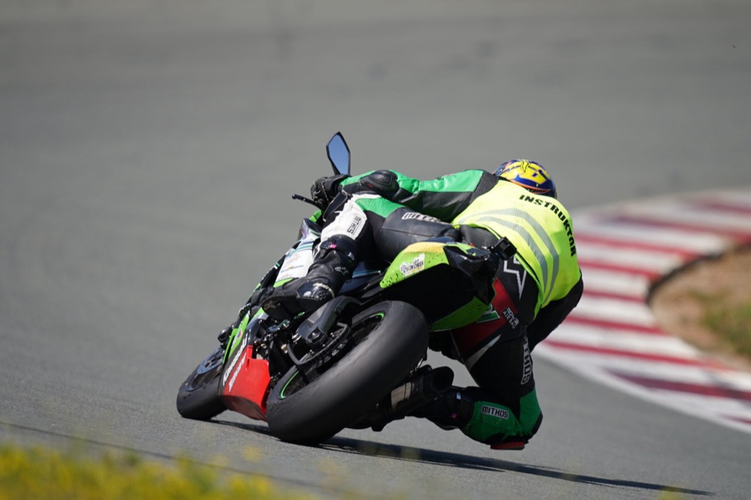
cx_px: 376
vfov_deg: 2.3
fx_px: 12514
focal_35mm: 600
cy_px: 250
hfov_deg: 3.4
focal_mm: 400
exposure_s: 1/2000
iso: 100
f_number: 2.8
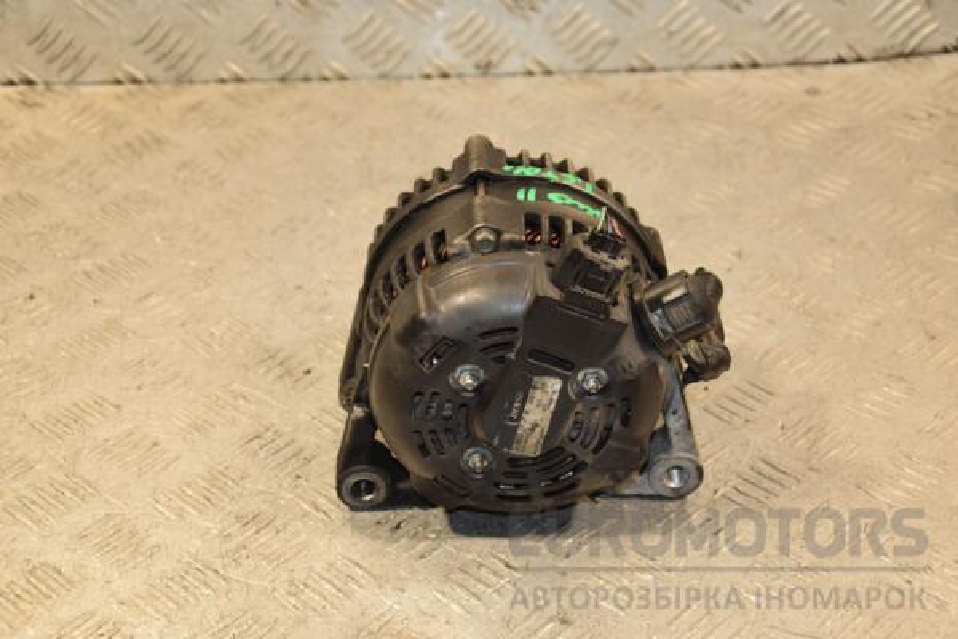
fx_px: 2076
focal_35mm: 78
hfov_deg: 26.0
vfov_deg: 17.5
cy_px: 320
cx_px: 479
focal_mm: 52
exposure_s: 1/125
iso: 800
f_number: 5
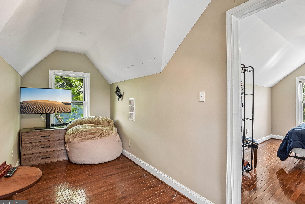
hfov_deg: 93.3
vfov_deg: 70.4
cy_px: 103
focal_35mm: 17
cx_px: 154
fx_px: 144
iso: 400
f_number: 8
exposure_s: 1/13
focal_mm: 16
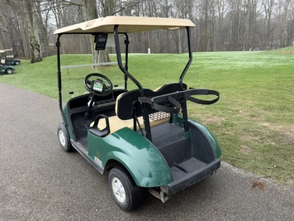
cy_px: 117
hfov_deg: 65.3
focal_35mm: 27
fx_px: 229
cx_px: 153
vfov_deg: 51.3
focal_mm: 6.76
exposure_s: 1/898
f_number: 1.78
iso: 80
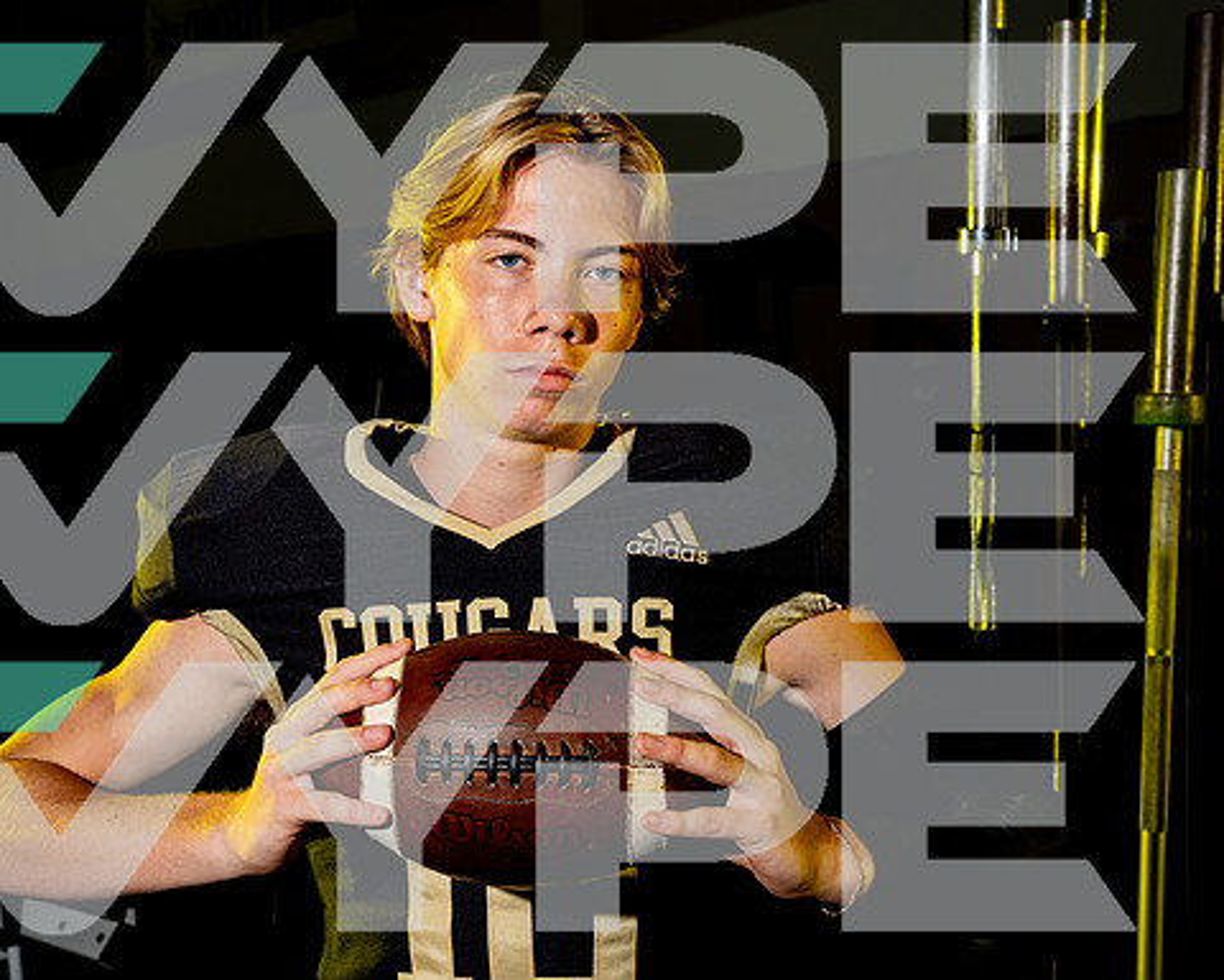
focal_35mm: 60
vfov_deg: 25.4
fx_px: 2174
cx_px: 402
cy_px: 505
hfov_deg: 31.2
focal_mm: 47
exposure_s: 1/250
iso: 250
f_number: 8
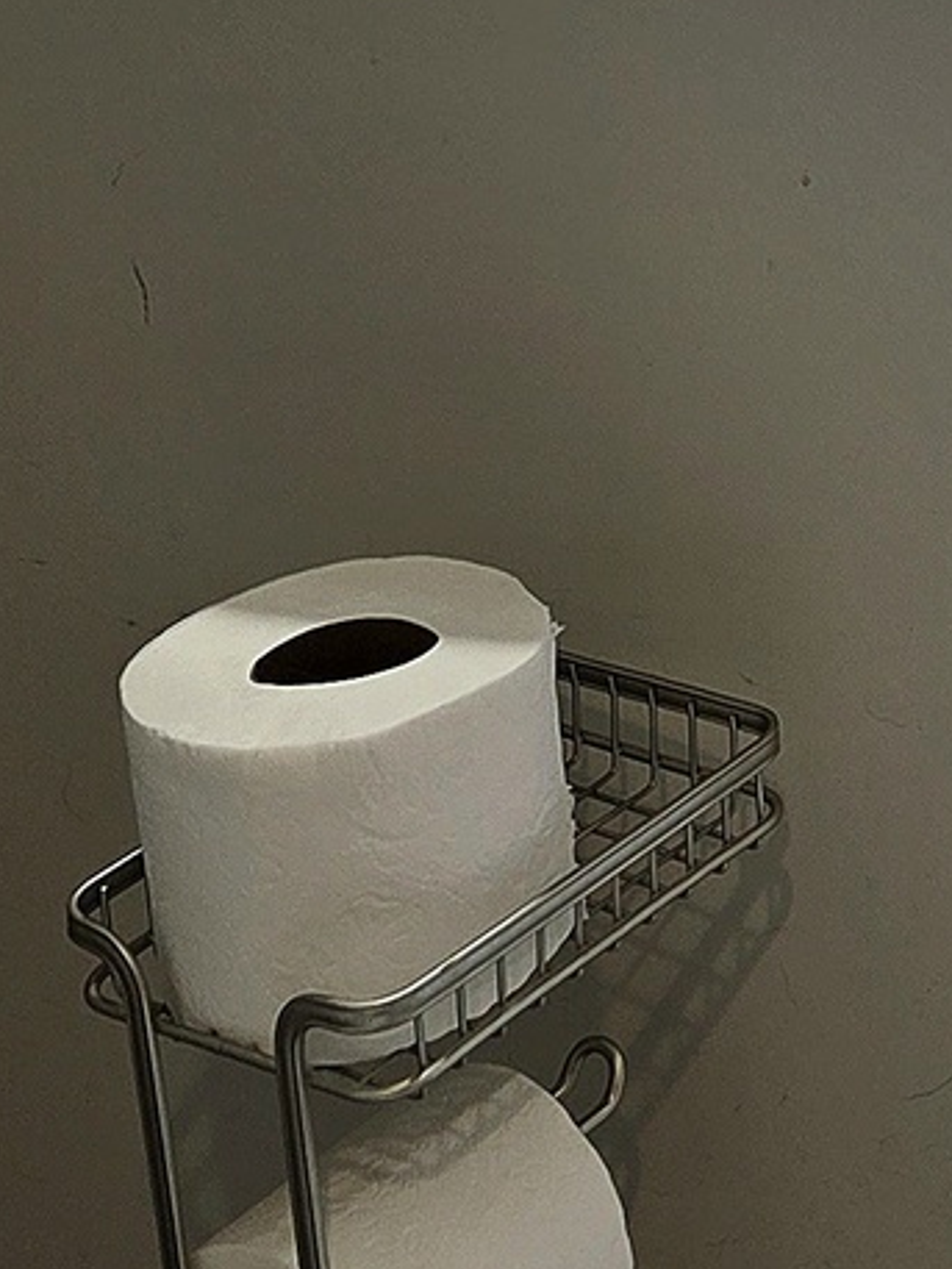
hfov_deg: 11.8
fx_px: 4252
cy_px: -480
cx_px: 1743
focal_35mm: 116
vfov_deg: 15.9
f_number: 1.7
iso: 40
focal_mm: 6.3
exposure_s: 1/120
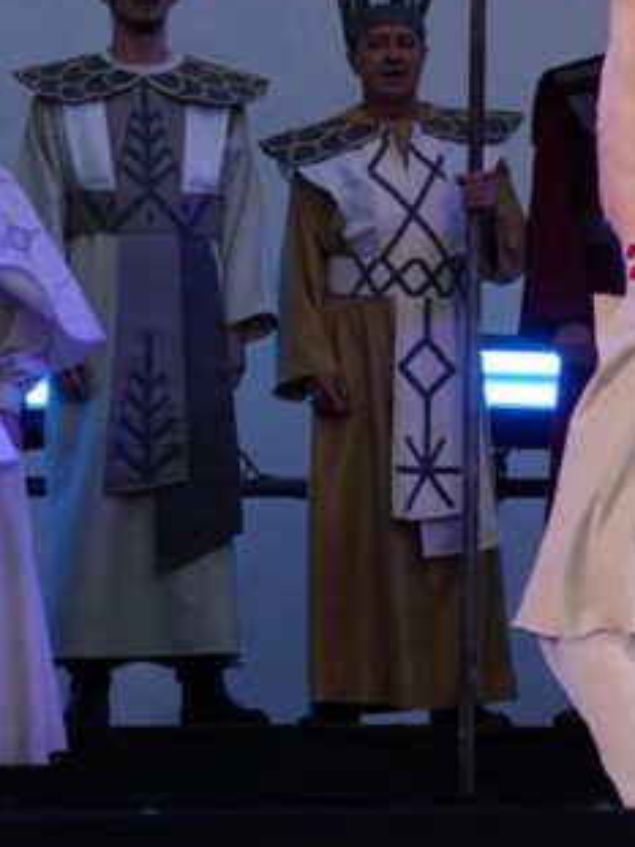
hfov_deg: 4.8
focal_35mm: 306
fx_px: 7490
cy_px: 45
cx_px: 662
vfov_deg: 6.5
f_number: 4
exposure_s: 1/640
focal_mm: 66
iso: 320
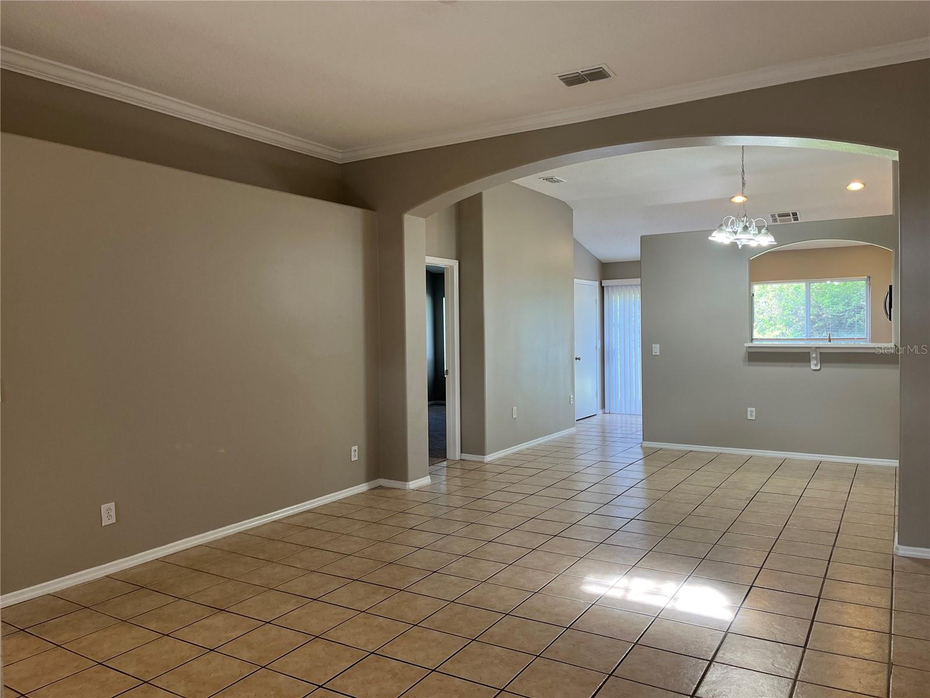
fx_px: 699
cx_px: 465
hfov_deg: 67.3
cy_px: 349
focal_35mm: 26
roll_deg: +0.6
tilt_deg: -2.1
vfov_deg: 53.1
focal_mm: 5.1
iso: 100
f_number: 1.6
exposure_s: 1/120
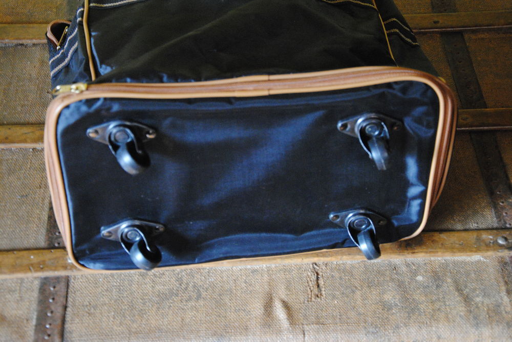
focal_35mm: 68
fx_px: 961
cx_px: 256
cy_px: 171
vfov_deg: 20.2
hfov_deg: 29.8
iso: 1600
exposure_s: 1/15
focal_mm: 45
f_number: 4.8
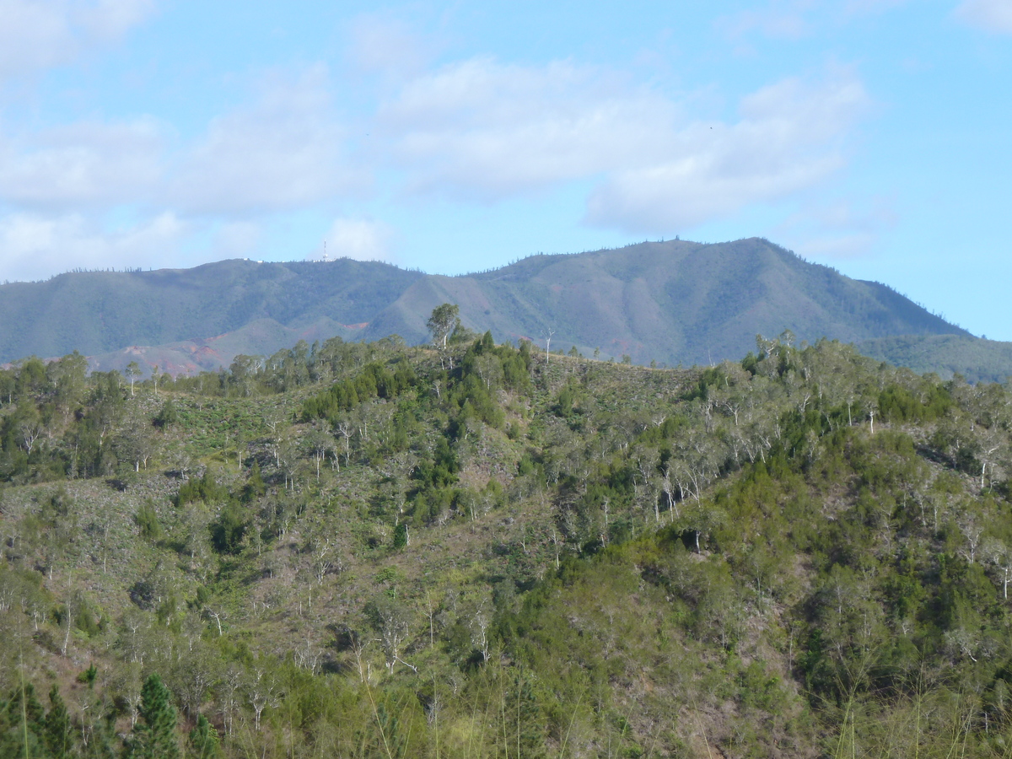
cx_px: 506
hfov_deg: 14.4
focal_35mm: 137
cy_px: 380
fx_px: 4005
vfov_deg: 10.8
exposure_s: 1/320
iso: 80
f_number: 4.5
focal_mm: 22.5
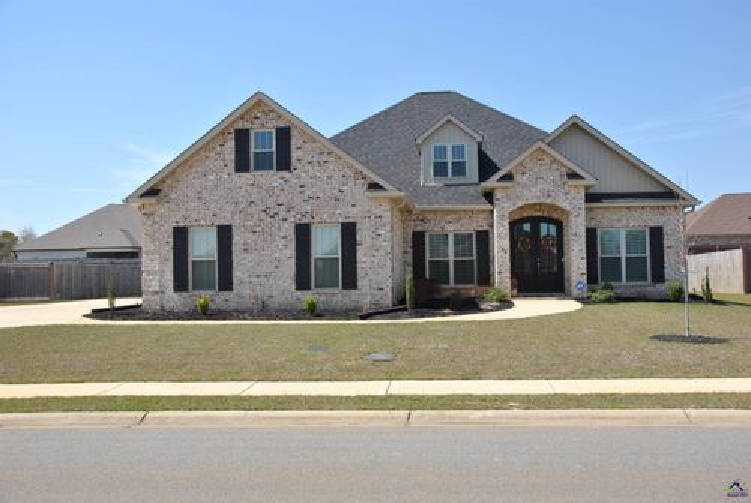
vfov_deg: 37.0
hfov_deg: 53.1
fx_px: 752
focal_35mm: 36
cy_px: 252
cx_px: 376
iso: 100
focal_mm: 24
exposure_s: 1/250
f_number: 8
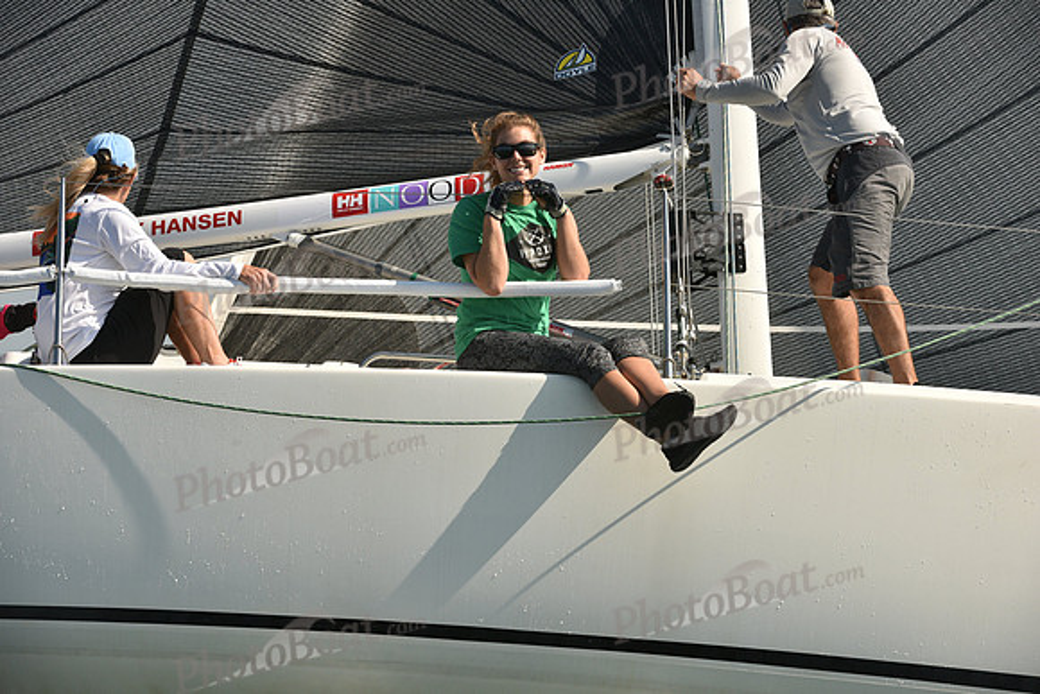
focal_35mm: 200
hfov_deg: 10.3
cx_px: 520
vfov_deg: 6.9
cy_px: 347
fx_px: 5779
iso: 400
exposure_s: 1/1250
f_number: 9
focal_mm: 200
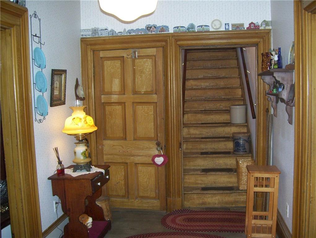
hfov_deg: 51.3
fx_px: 329
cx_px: 158
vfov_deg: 39.7
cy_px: 119
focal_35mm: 36
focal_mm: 6
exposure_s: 1/60
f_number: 2.7
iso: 200
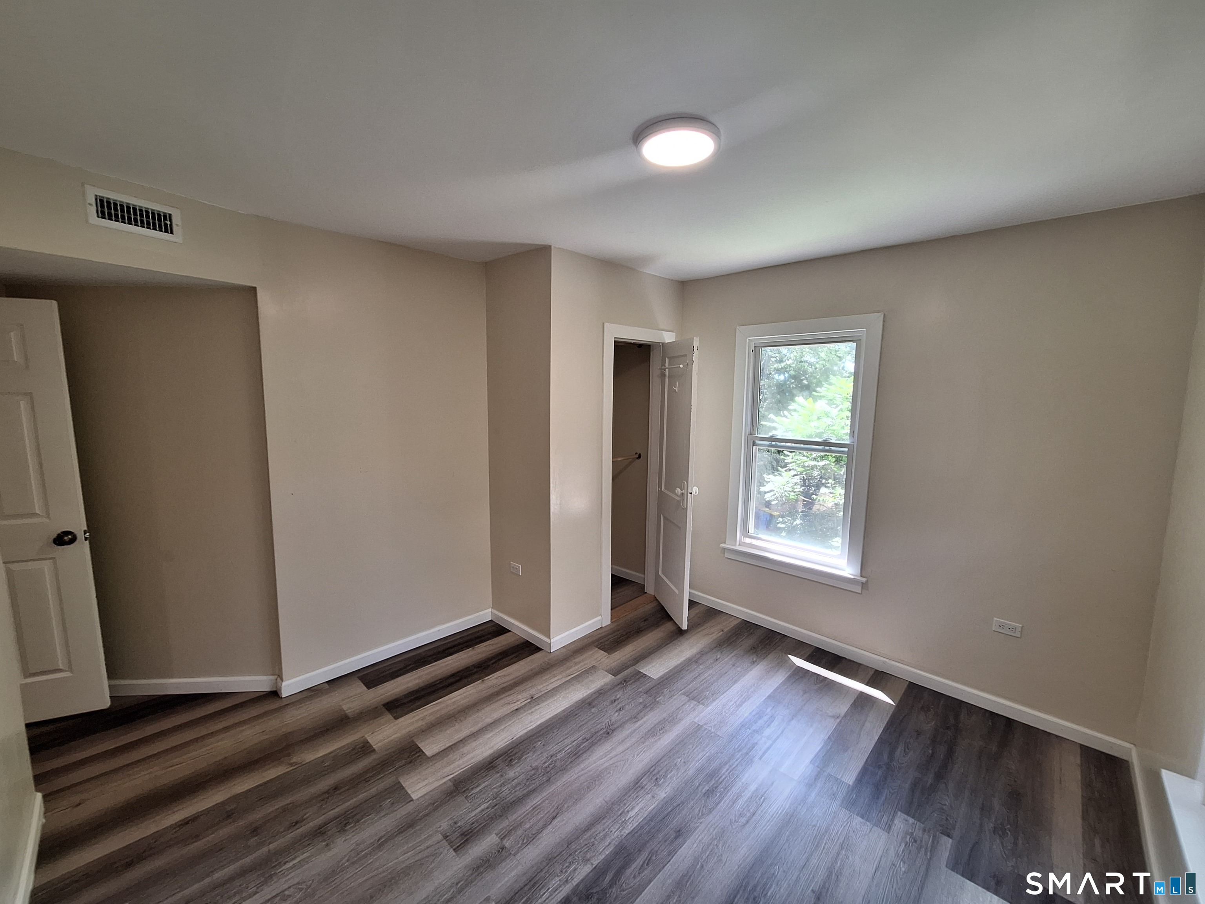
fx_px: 453
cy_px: 452
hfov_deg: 106.2
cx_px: 602
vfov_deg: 89.9
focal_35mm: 13
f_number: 2.2
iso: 100
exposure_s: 1/40
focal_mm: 1.74
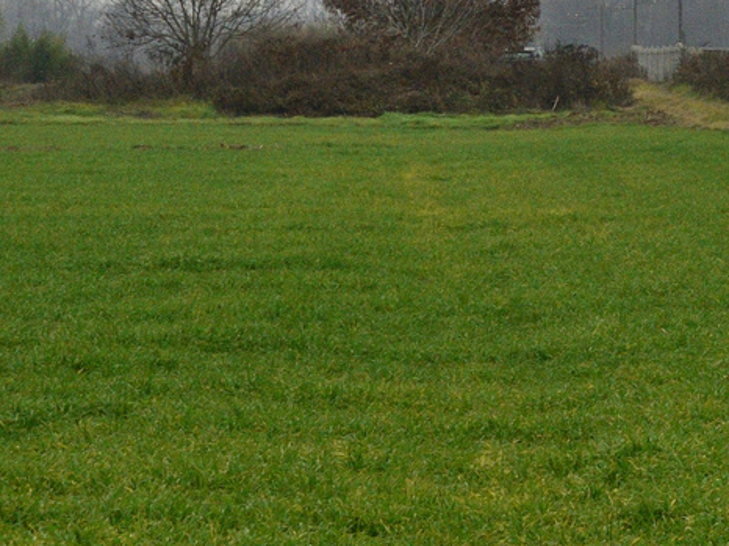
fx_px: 4378
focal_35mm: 208
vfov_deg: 7.0
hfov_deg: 9.0
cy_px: -304
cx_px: 1466
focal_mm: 35
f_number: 8
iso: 800
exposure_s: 1/640
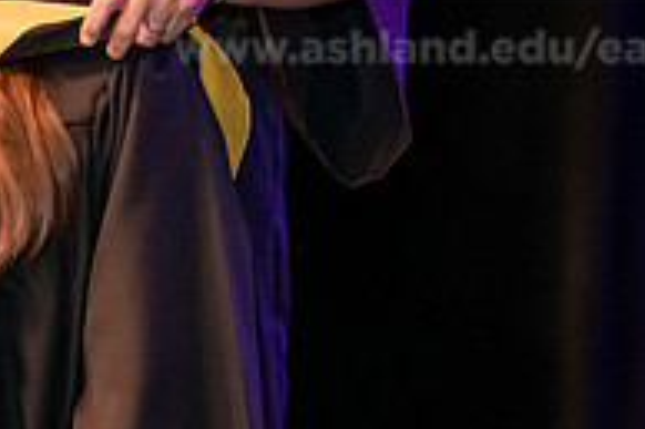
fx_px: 5889
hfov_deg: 6.3
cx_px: 23
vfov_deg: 4.2
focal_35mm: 329
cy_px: 118
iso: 3200
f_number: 3.2
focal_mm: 110
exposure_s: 1/200
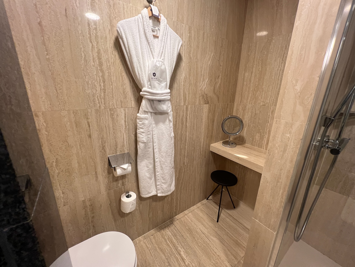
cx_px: 178
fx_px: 133
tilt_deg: -17.0
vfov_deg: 89.9
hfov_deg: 106.2
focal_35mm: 13
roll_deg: -1.0
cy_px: 134
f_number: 1.8
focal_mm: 1.57
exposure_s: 1/100
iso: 160
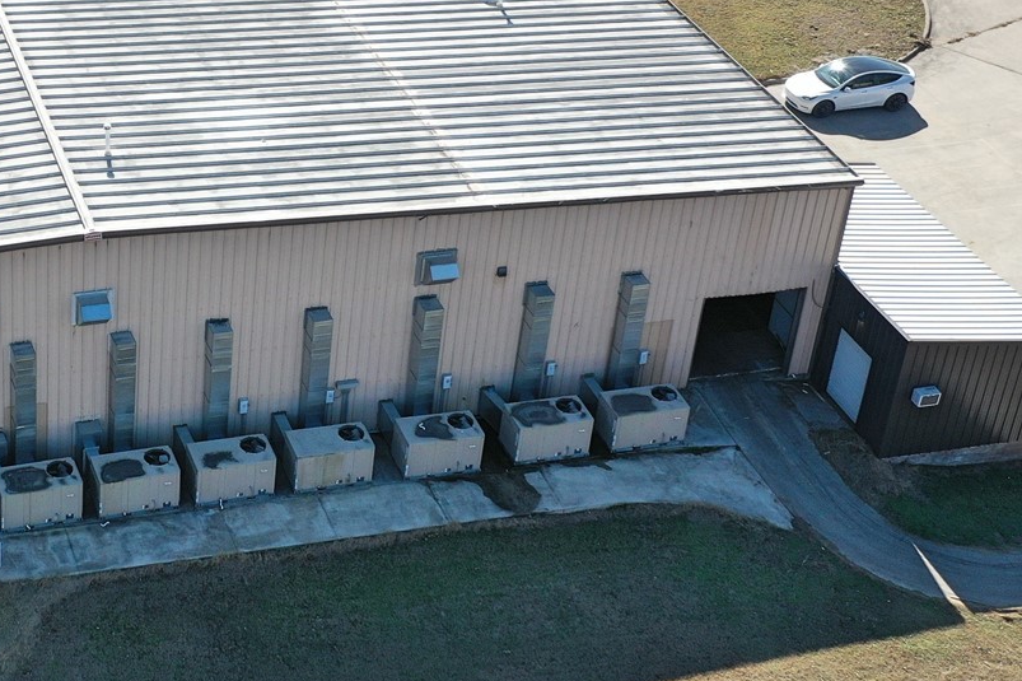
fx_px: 2015
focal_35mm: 71
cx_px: 57
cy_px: 188
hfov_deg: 27.2
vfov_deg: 19.1
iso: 100
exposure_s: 1/400
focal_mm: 10.26
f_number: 4.5
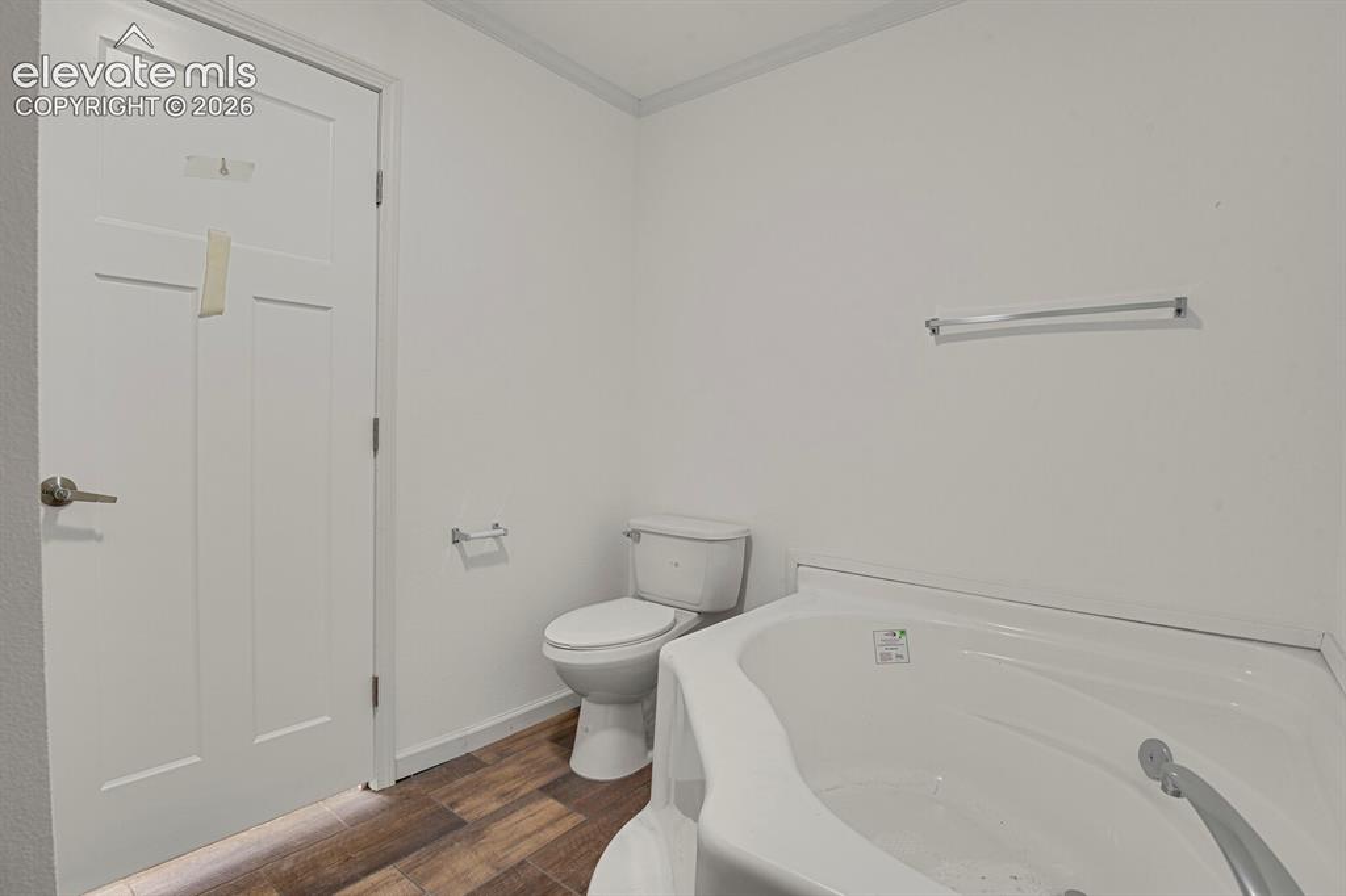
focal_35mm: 17
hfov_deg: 93.3
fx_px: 635
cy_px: 448
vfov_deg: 70.4
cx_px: 673
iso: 250
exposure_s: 2.5
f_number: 8
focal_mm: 17
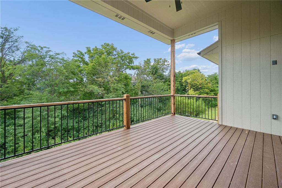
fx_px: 110
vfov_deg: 81.1
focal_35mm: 14
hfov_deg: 104.3
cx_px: 141
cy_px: 94
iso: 640
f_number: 6.3
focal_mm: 14
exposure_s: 1/500
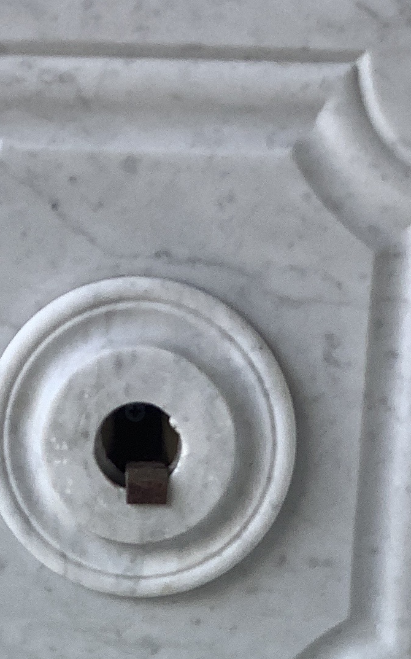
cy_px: 835
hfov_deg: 13.1
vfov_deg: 19.3
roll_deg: -3.7
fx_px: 1793
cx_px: 151
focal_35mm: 100
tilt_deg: -20.9
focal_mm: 3.3
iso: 25
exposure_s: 1/199
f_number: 2.4
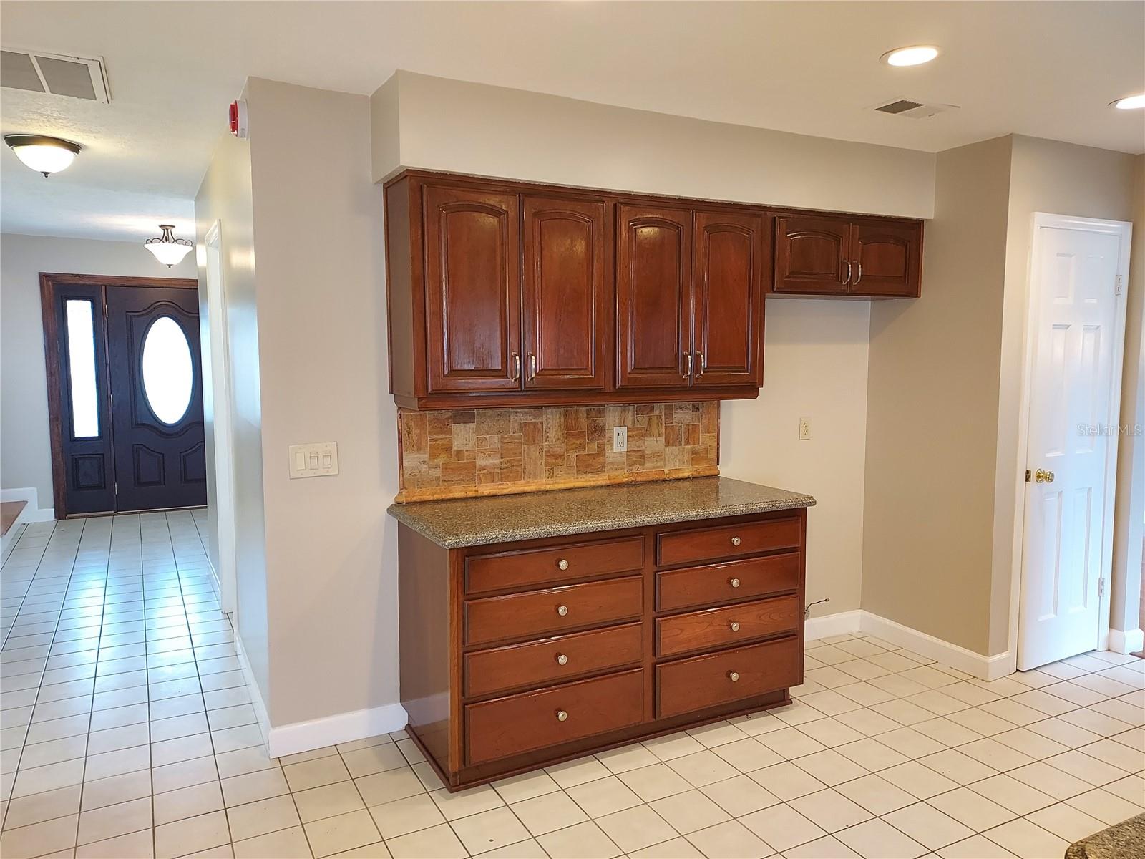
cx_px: 572
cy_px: 430
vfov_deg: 56.8
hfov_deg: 71.6
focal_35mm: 24
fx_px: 794
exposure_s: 1/60
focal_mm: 4.6
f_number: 1.8
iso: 400
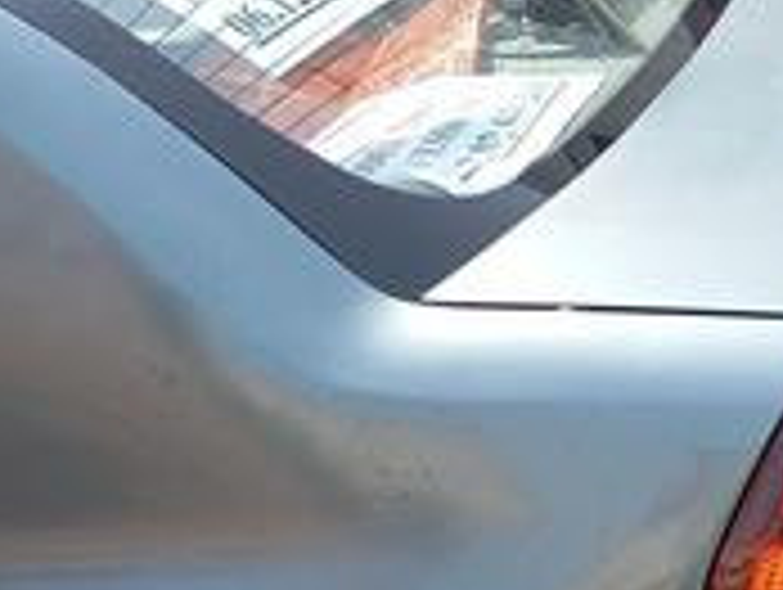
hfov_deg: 18.7
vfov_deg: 13.5
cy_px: 804
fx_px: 2378
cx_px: 364
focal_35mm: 105
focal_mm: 4.27
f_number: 1.8
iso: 100
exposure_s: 1/143
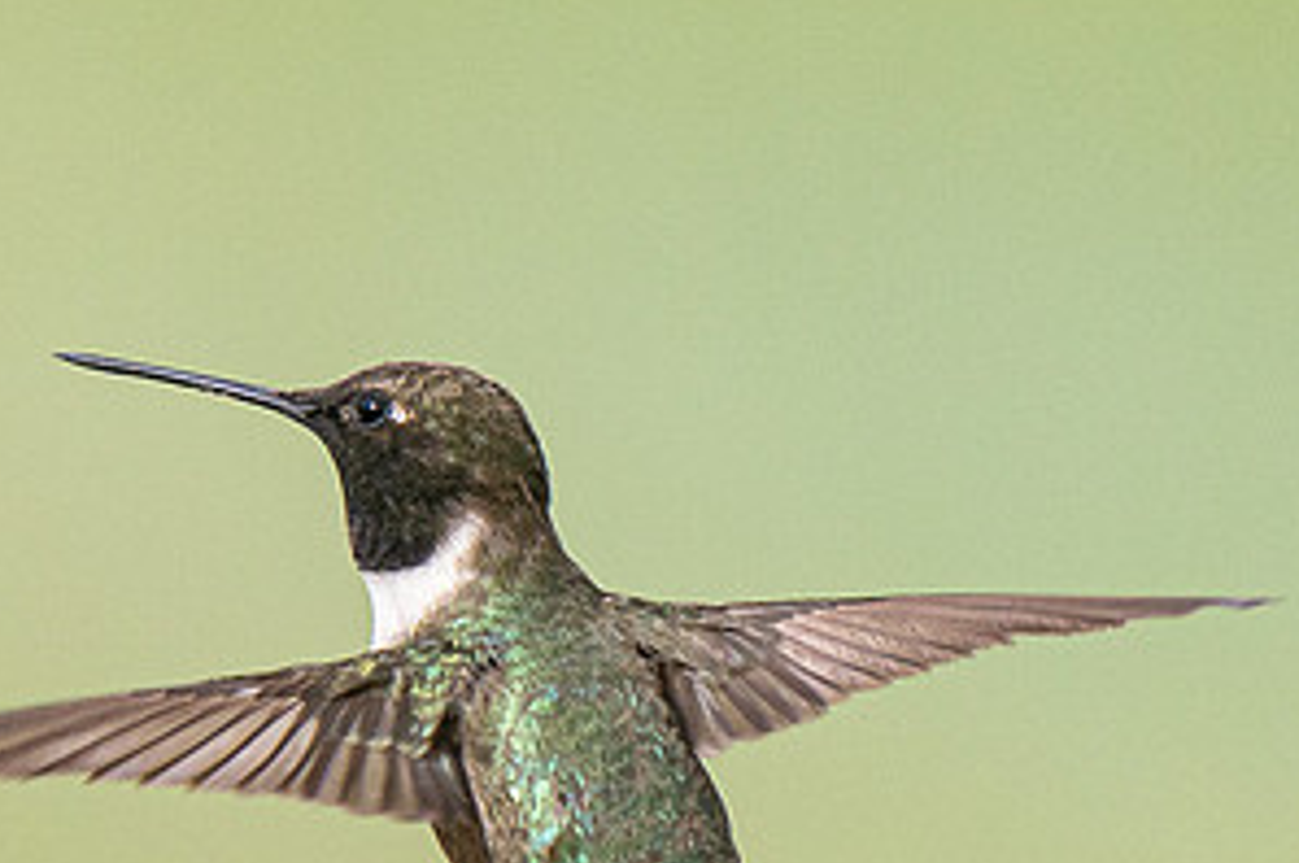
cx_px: 368
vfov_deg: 0.7
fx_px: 71222
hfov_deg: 1.0
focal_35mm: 1976
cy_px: 549
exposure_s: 1/2500
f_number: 9
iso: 2000
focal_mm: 587
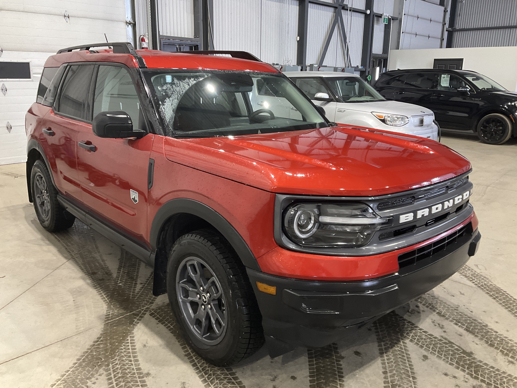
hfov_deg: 61.7
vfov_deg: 48.2
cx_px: 258
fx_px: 433
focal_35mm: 29
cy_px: 194
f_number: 1.8
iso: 125
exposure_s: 1/60
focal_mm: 3
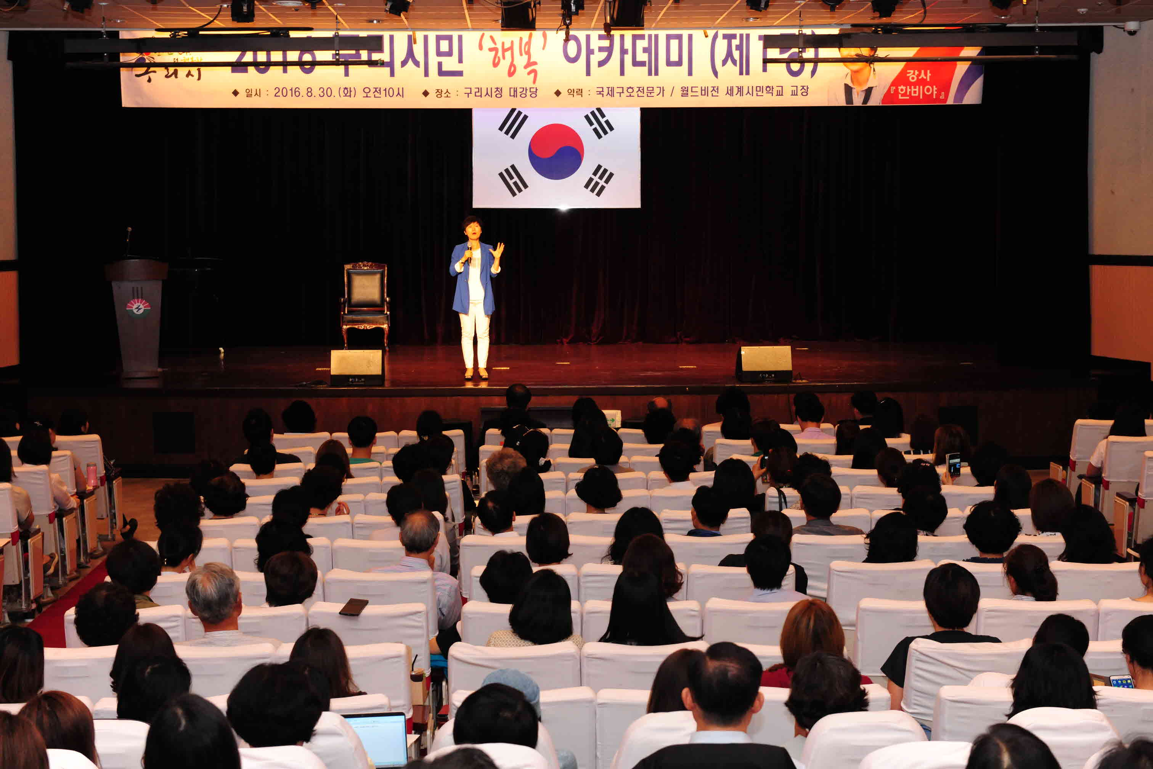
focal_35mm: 70
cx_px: 576
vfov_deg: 19.5
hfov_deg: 28.8
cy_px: 384
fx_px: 2242
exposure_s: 1/60
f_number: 7.1
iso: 1600
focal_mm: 70
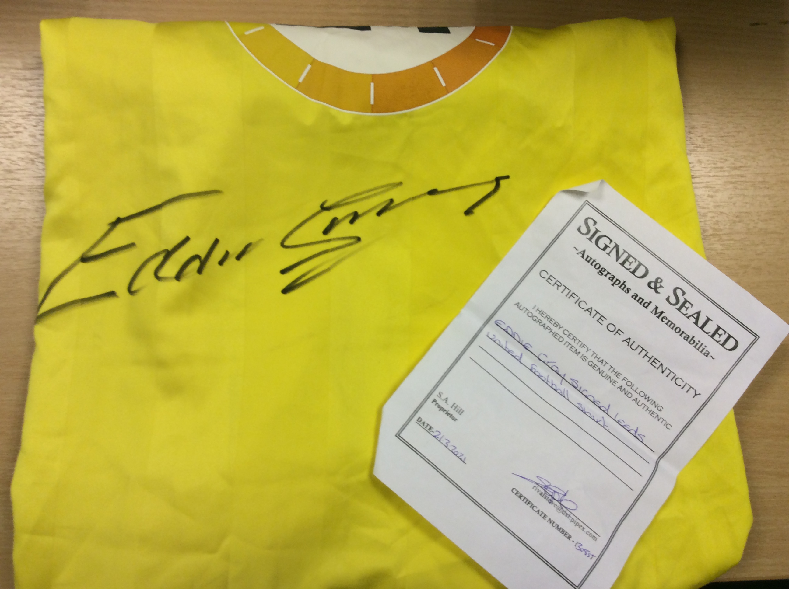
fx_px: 728
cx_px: 394
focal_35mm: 32
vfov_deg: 44.1
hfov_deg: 56.9
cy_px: 294
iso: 40
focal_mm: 3.3
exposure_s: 1/25
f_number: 2.4
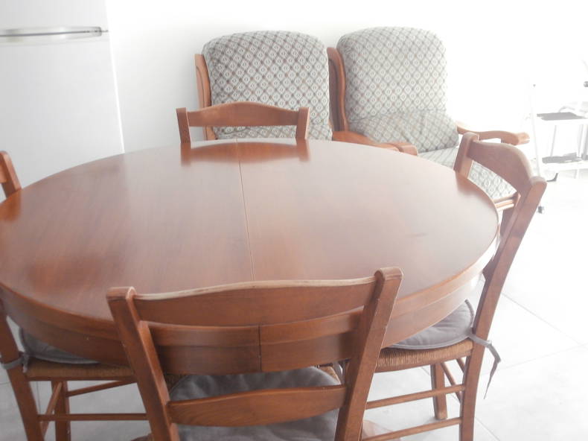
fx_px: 645
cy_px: 220
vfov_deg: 37.7
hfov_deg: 49.0
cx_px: 294
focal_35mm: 38
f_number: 3.9
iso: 400
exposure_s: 1/30
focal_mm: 6.67
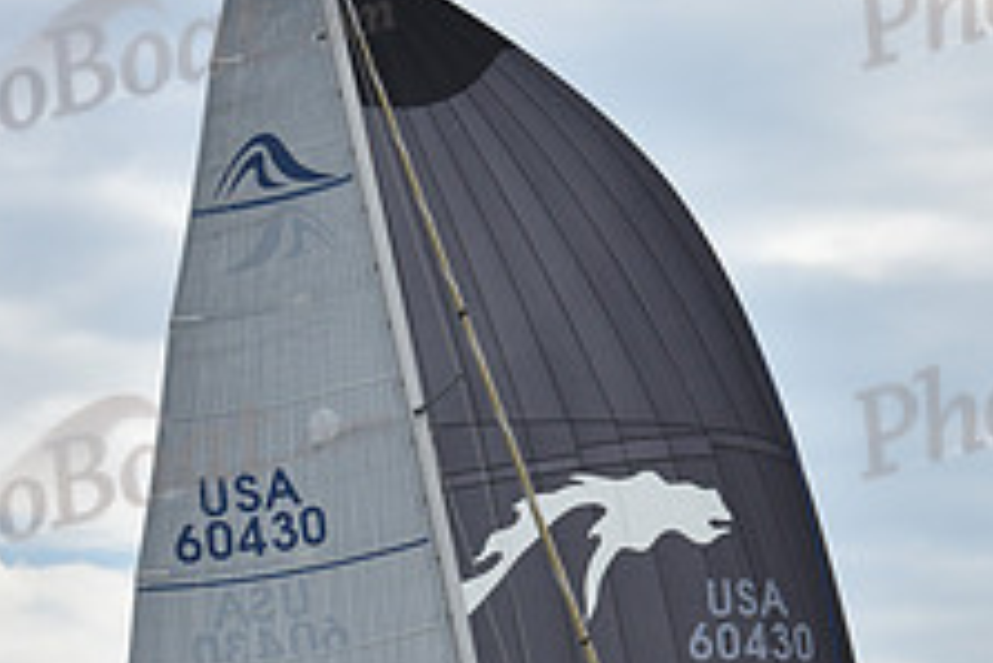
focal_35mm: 239
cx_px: 626
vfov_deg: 5.7
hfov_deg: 8.6
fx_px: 6596
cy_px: 659
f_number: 10
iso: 320
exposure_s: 1/1000
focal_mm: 92
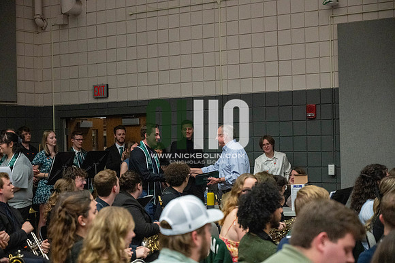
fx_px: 768
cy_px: 132
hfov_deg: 28.8
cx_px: 198
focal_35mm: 70
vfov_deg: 19.5
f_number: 4
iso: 10000
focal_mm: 70
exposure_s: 1/500
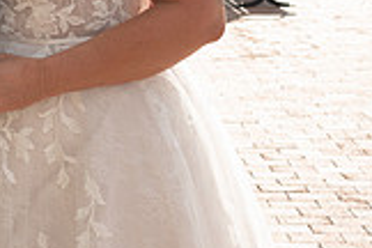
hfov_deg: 20.1
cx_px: -110
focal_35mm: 93
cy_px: -67
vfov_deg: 14.2
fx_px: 961
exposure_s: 1/6400
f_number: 4.2
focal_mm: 26
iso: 1000
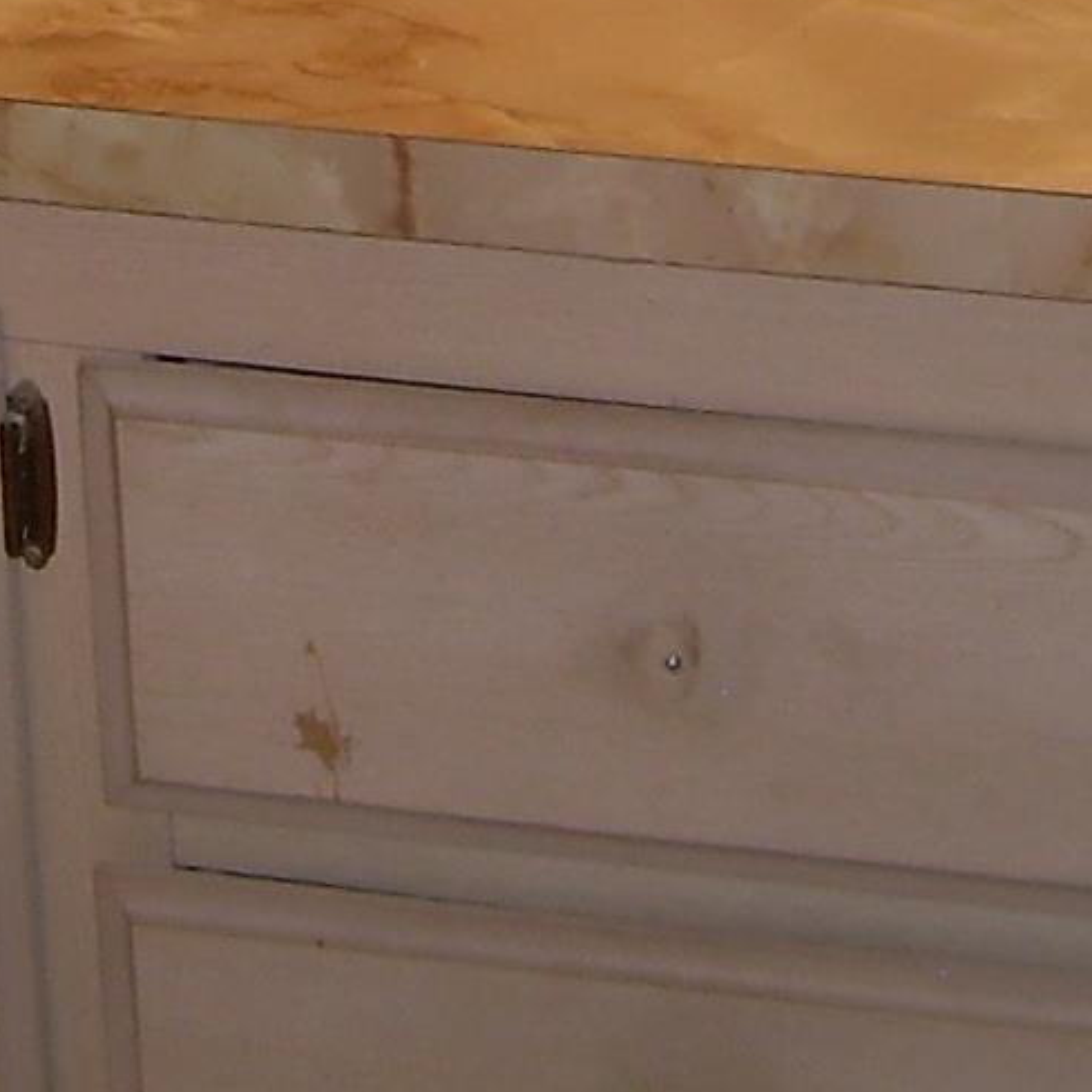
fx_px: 5568
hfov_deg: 11.2
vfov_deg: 10.6
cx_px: 415
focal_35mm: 156
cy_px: -775
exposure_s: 1/60
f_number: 2.8
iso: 50
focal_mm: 6.3
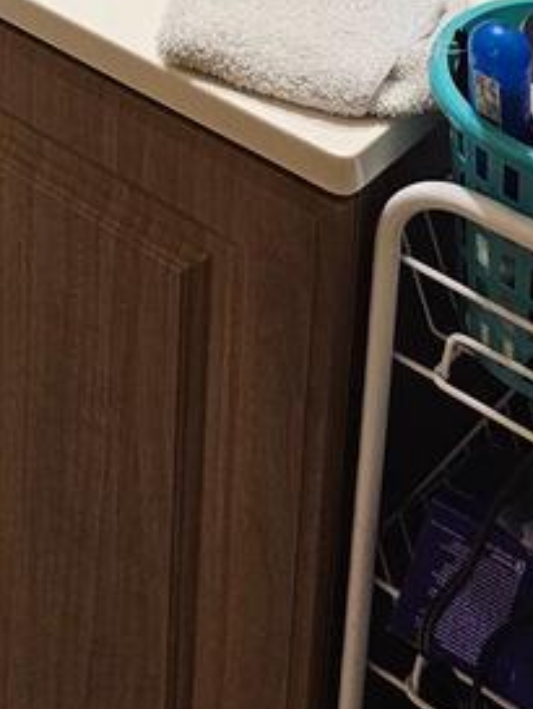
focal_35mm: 91
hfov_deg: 15.5
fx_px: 1867
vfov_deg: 18.4
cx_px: -159
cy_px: -434
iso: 500
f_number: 1.7
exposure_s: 1/120
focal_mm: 6.3
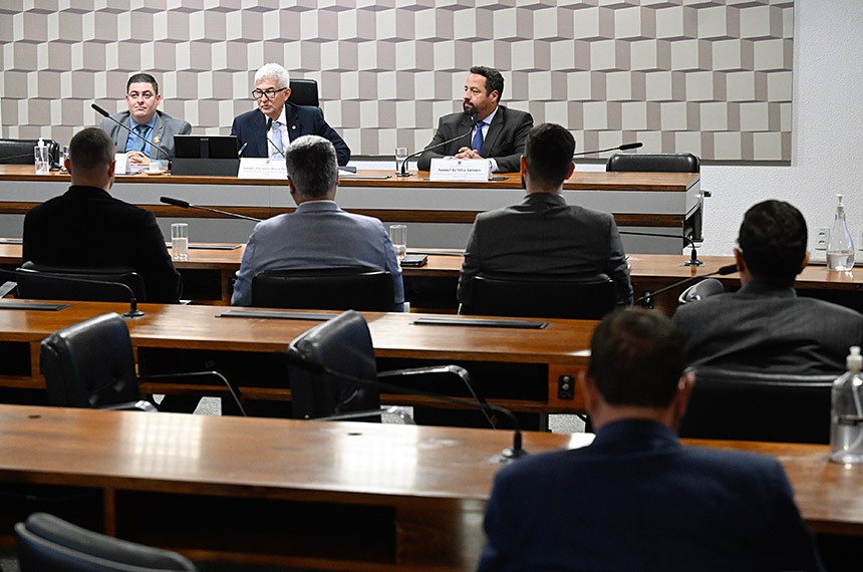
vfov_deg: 19.4
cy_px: 286
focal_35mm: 70
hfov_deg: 28.9
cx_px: 432
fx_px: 1675
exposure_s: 1/200
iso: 4000
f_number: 4
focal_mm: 70
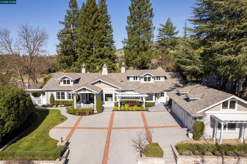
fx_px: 151
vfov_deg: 57.2
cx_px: 124
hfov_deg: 78.6
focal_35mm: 22
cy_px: 82
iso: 120
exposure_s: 1/2500
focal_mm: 8.38
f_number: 2.8
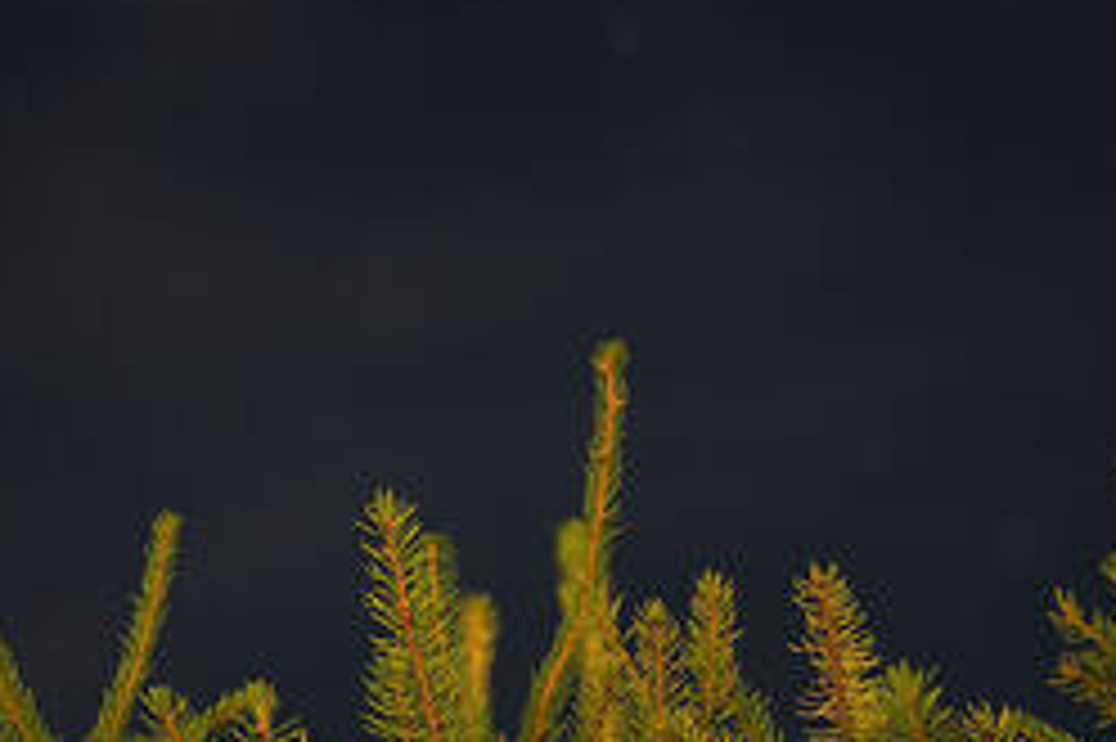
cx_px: 513
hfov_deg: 16.9
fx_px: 3748
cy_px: 580
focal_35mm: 121
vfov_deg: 11.3
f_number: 1.8
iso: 100
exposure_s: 30
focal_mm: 50
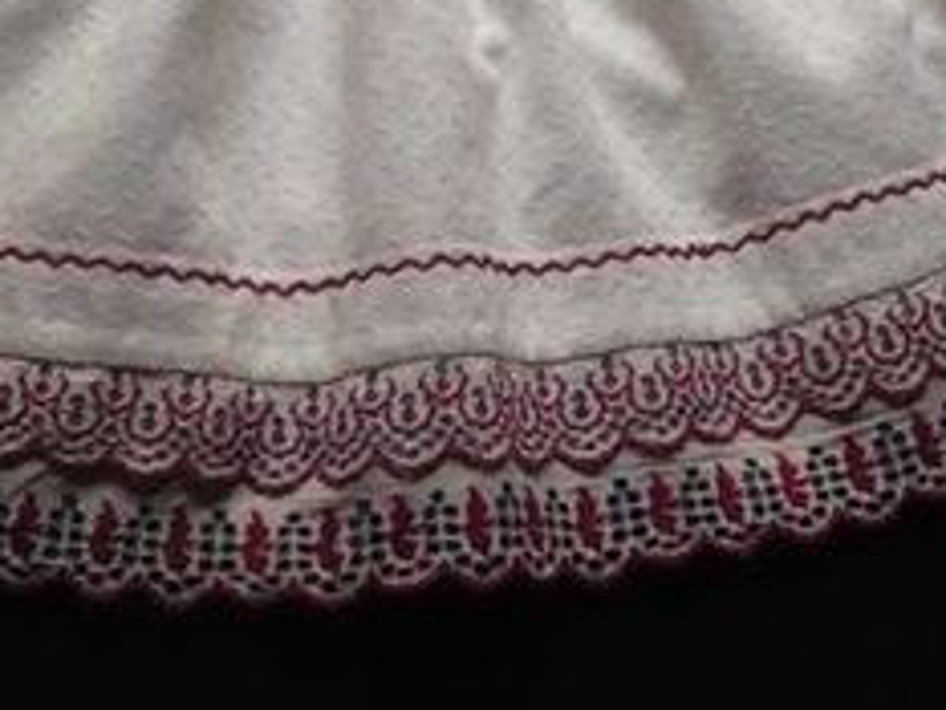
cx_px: 471
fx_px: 2871
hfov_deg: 18.7
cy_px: -199
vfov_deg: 13.6
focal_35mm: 105
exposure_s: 1/160
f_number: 2.8
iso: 400
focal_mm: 5.8
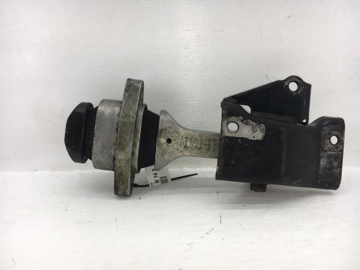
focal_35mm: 29
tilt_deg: -17.3
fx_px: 302
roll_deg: +2.1
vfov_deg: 48.2
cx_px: 180
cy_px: 135
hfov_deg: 61.7
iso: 25
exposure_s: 1/319
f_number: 2.2
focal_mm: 4.15
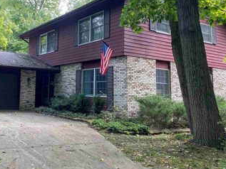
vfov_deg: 34.9
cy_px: 62
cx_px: 54
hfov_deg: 44.1
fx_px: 268
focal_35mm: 41
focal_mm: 4.25
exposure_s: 1/121
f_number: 1.8
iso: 50
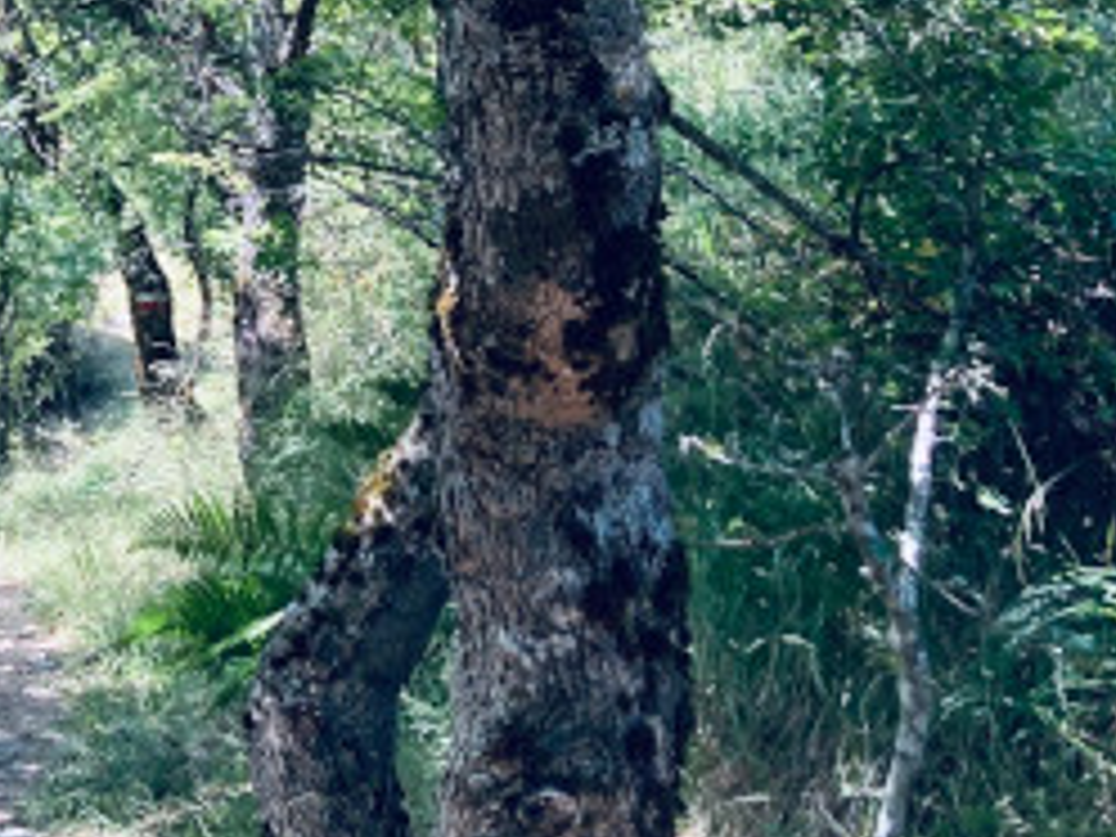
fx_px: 2547
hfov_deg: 22.1
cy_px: 169
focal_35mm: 79
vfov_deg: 18.5
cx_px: -356
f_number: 1.8
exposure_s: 1/125
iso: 20
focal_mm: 3.99
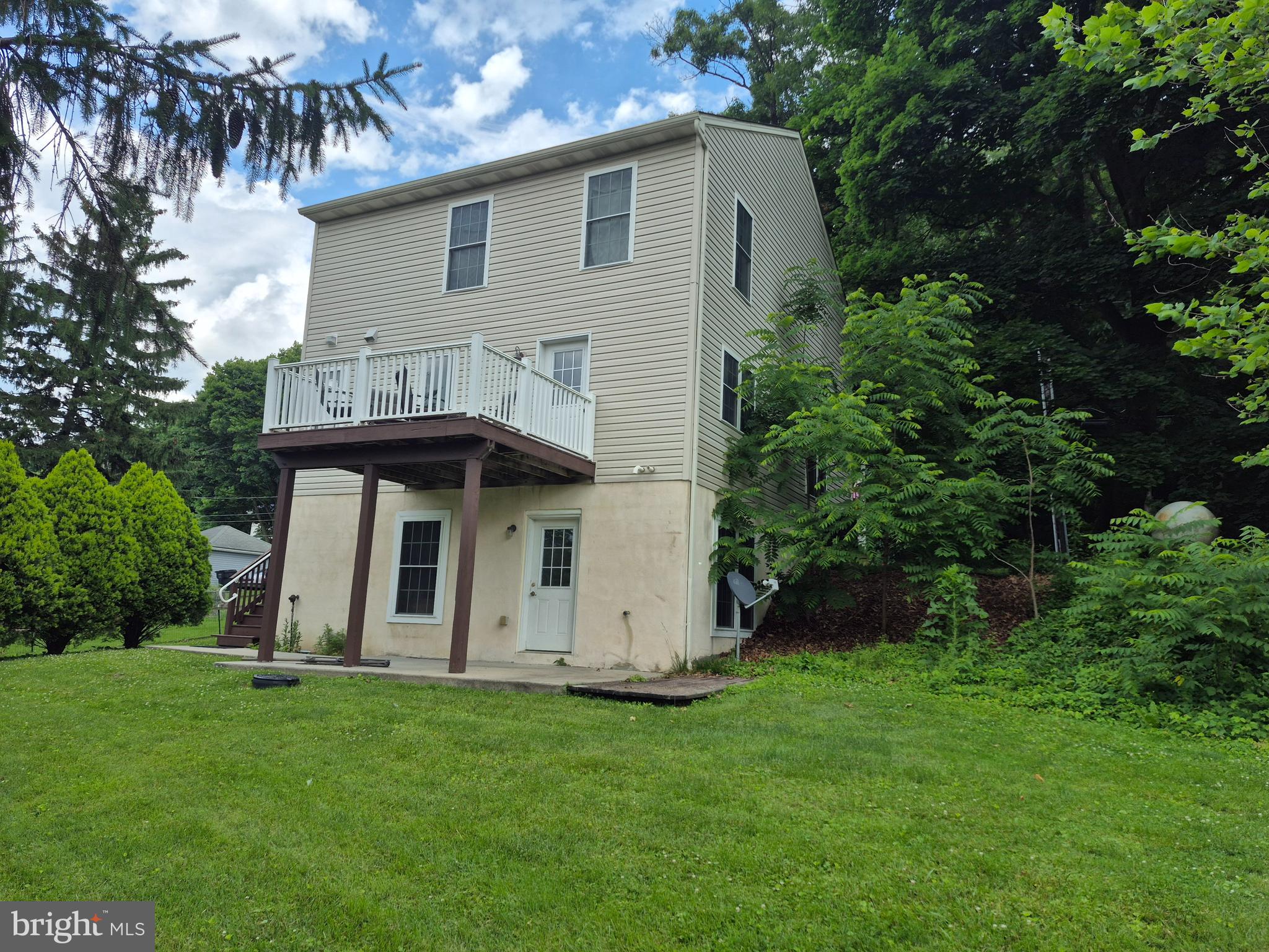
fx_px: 843
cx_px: 634
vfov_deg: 58.9
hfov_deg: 73.9
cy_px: 476
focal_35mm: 23
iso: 25
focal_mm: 5.4
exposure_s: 1/1128
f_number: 1.8
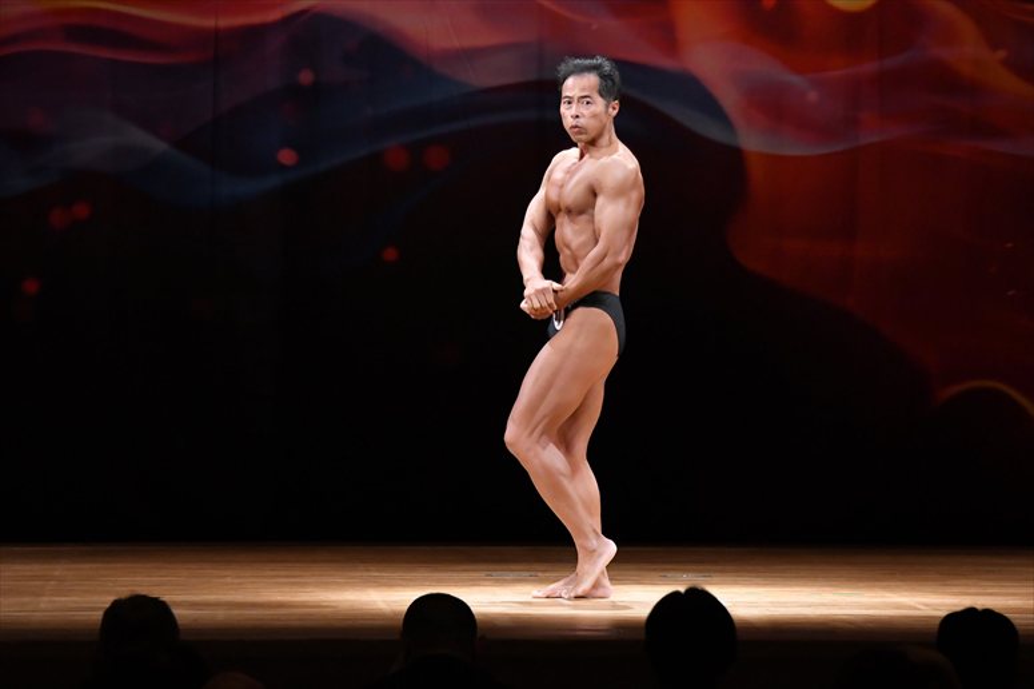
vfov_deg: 6.3
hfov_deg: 9.5
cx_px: 517
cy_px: 344
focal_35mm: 217
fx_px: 6230
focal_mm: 145
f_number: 5.6
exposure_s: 1/400
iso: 4000
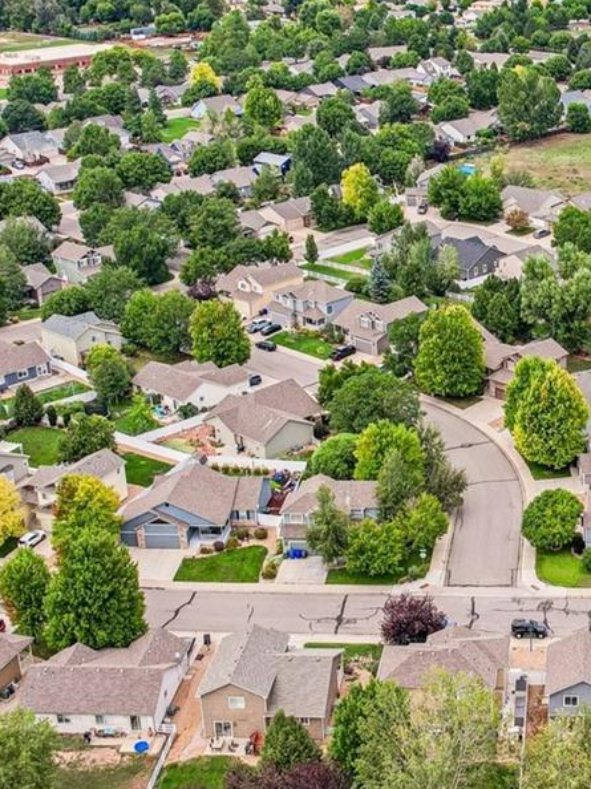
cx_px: 551
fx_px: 1298
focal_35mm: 57
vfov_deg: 33.8
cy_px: 361
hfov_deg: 24.8
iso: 120
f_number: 2.8
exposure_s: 1/320
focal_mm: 8.4
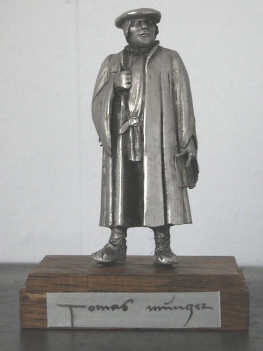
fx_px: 993
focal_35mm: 98
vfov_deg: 20.0
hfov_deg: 15.1
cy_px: 176
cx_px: 132
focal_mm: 17.5
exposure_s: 1/80
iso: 640
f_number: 4.8
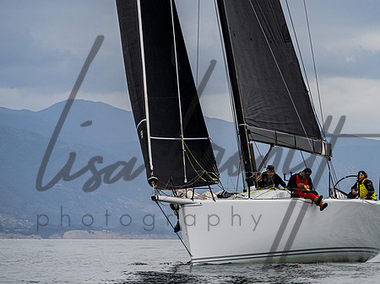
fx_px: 4608
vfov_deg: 3.5
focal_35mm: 420
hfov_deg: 4.7
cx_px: 271
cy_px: 122
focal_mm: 250
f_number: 8
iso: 800
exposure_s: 1/2000
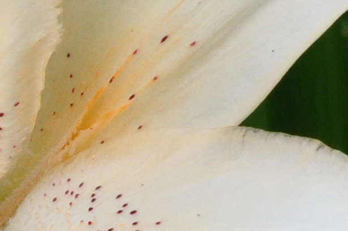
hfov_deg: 2.0
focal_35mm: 1044
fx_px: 10079
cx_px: -90
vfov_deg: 1.3
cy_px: 40
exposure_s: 1/400
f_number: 16
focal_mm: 100
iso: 640
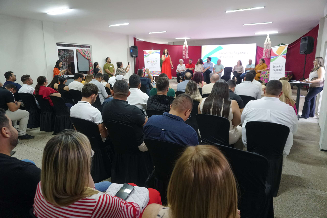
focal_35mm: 24
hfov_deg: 73.7
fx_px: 218
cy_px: 109
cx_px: 164
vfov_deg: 53.1
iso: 2000
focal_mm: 16
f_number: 4
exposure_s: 1/100
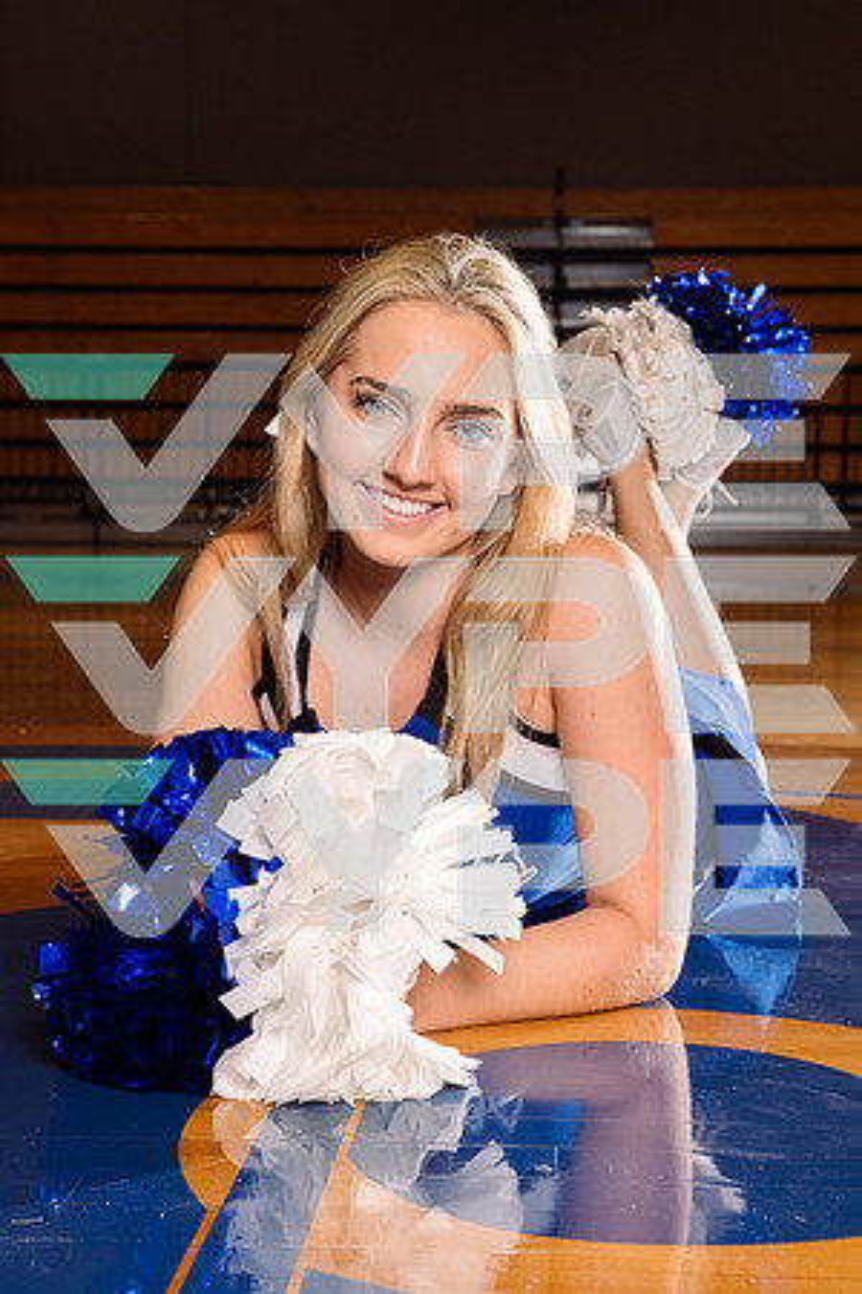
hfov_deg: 21.9
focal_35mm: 62
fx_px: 2227
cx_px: 431
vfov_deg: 32.4
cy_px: 647
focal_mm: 62
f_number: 8
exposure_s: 1/250
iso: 250
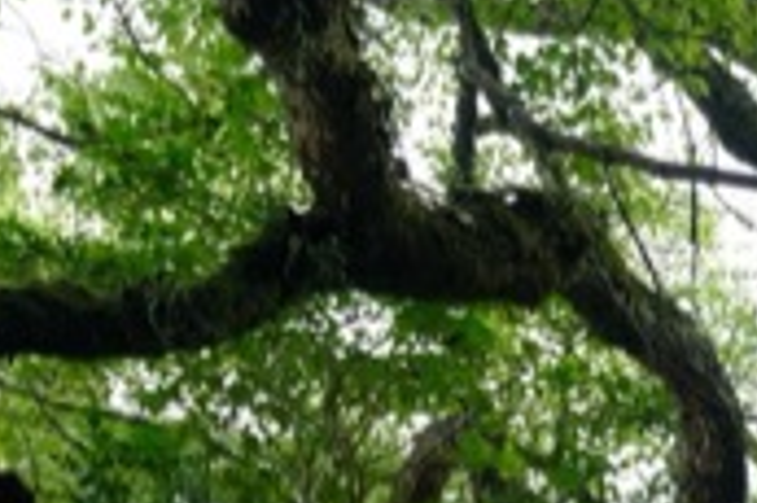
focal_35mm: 78
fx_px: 1639
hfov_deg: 20.9
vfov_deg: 15.1
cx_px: 1216
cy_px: 903
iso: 200
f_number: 4
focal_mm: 10
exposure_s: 1/240
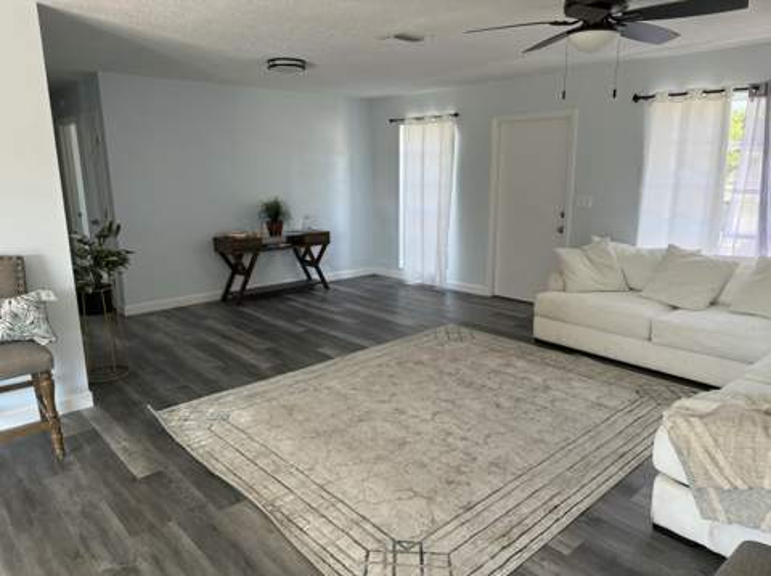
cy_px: 288
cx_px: 386
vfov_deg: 56.7
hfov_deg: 71.7
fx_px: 534
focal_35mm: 24
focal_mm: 6.76
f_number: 1.78
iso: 125
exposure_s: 1/206
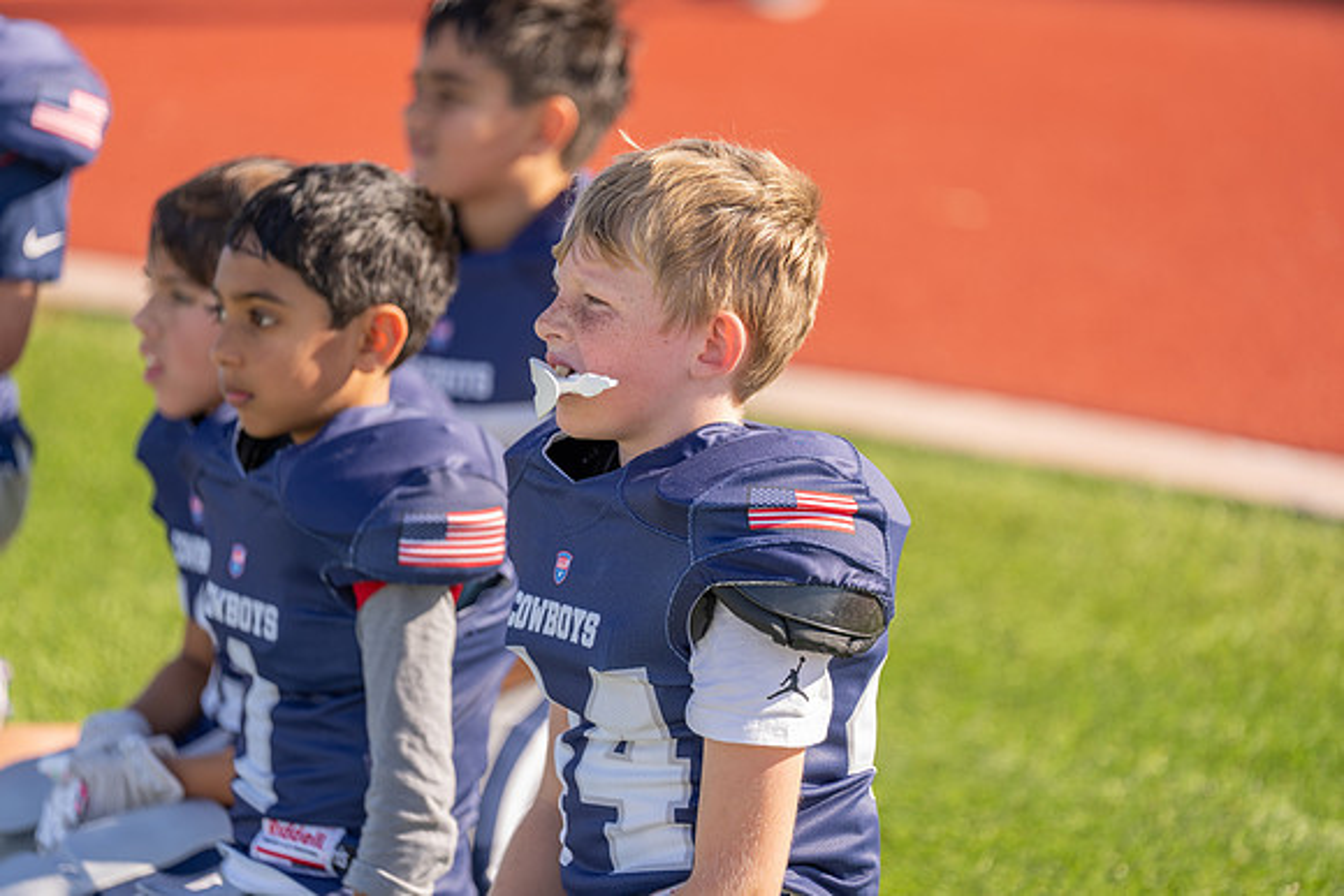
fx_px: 6796
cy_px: 448
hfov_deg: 11.3
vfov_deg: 7.5
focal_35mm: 182
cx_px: 672
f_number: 2.8
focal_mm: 182
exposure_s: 1/800
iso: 100
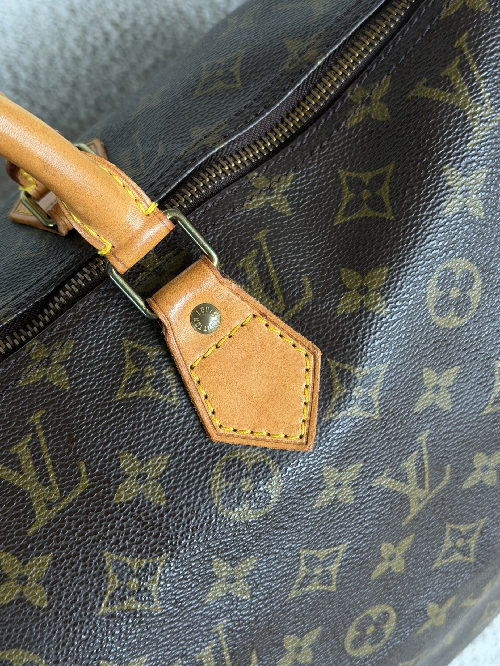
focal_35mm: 49
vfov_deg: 38.9
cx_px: 249
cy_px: 337
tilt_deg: -73.3
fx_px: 944
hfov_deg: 29.7
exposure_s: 1/60
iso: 200
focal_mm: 6.76
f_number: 1.78
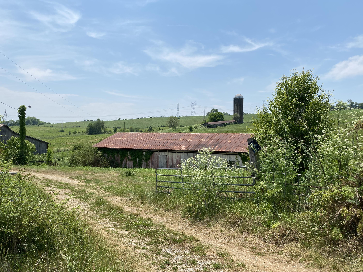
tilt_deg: +0.3
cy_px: 136
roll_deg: -1.1
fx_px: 273
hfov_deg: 67.3
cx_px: 182
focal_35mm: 26
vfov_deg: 53.1
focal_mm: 4.25
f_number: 1.8
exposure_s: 1/4444
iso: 32
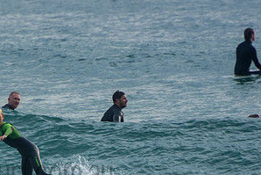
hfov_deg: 1.8
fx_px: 8479
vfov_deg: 1.2
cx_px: 20
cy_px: 161
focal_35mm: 1169
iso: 200
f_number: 5.6
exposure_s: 1/400
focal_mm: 400
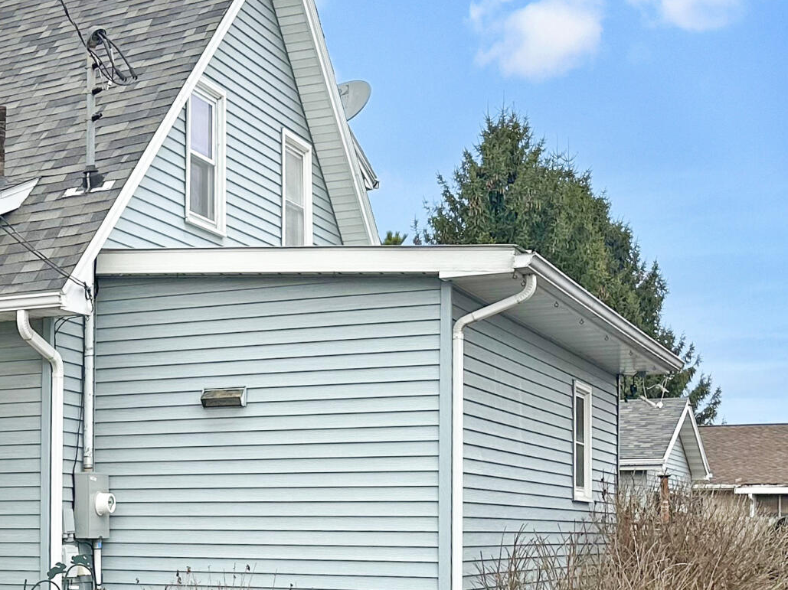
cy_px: 626
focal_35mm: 70
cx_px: -273
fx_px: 1593
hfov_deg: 23.9
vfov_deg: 20.2
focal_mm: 6.86
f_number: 1.78
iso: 80
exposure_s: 1/2732
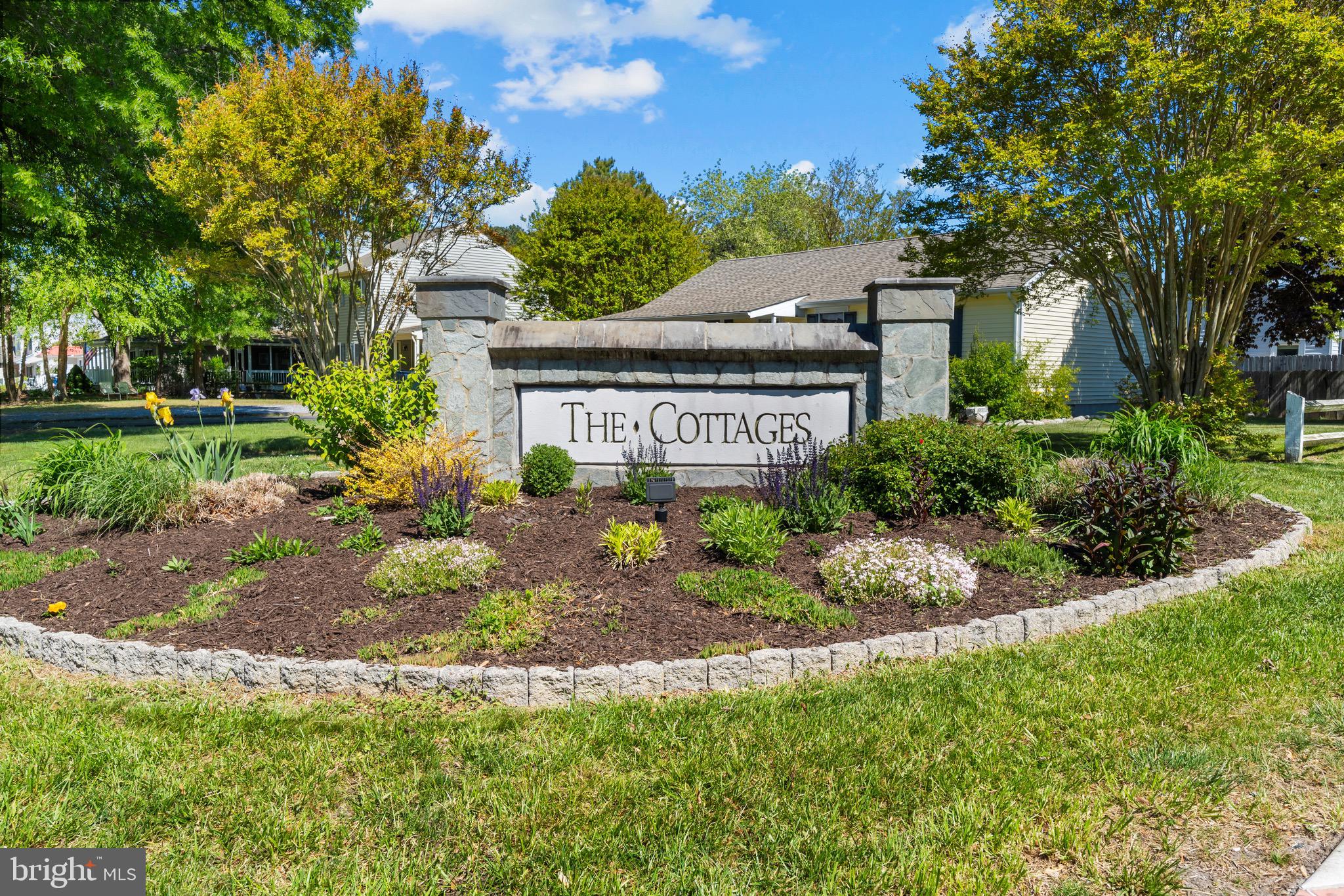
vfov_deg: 50.7
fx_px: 946
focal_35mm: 25
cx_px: 672
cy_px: 448
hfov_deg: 70.8
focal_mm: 16.9
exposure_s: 1/640
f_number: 7.1
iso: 200
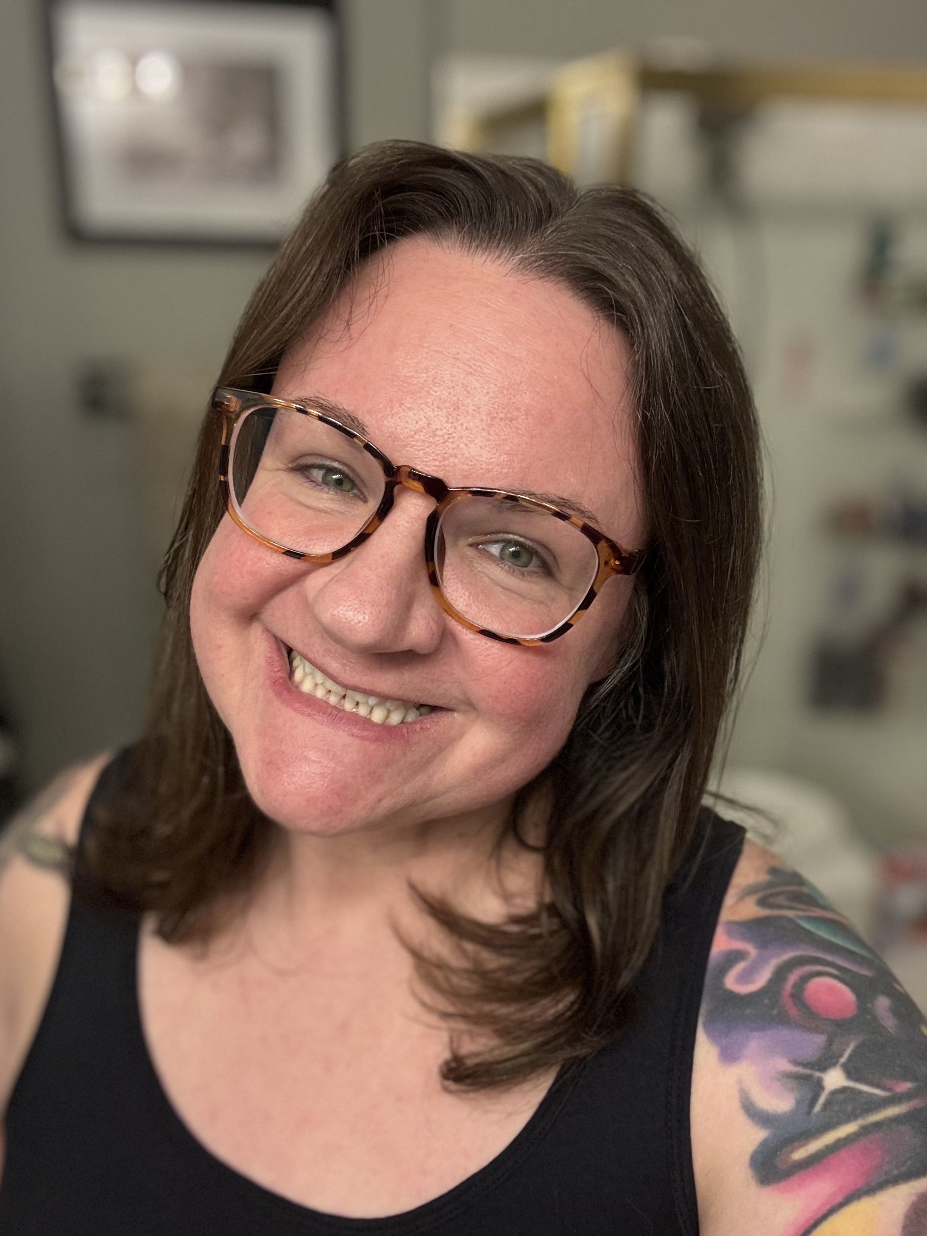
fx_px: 1071
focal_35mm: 30
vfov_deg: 60.0
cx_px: 464
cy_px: 618
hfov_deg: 46.8
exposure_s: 1/60
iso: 250
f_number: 1.9
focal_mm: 2.69
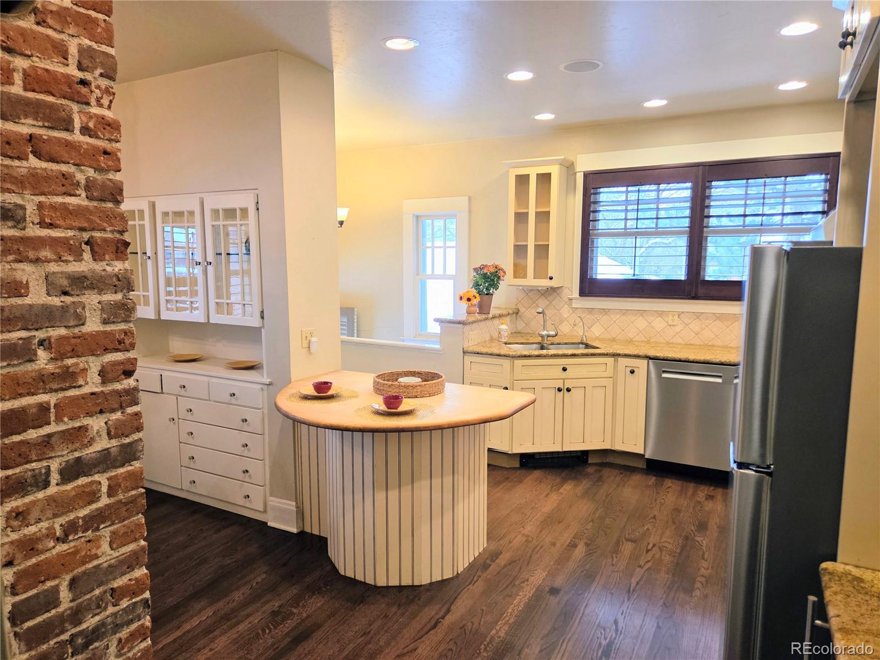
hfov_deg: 73.9
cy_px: 330
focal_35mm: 23
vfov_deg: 58.9
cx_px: 440
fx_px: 585
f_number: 1.8
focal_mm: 5.4
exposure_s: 1/120
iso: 160
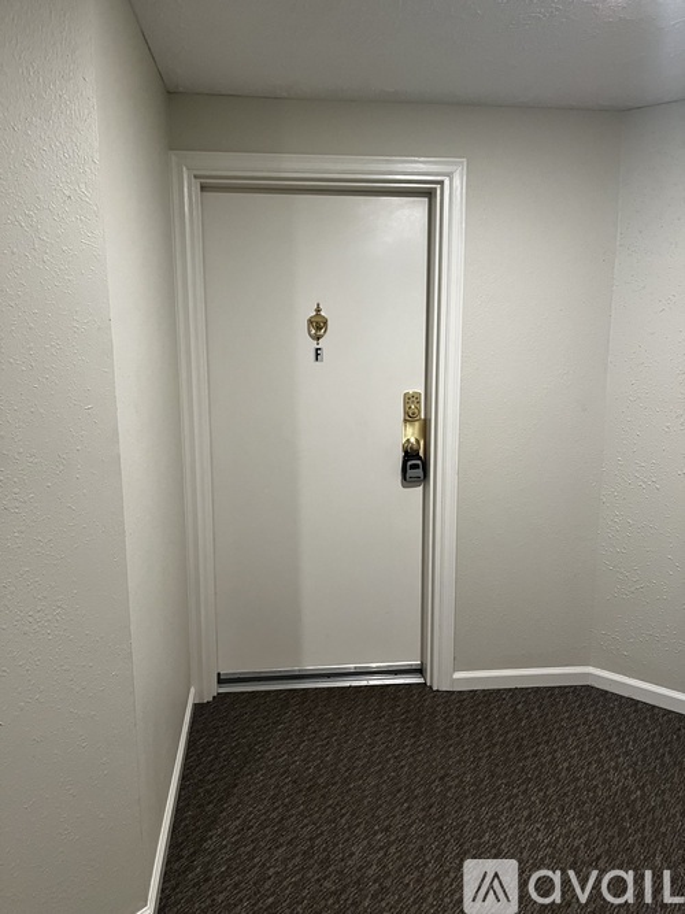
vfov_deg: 67.3
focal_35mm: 26
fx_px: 686
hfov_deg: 53.0
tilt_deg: -11.3
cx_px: 342
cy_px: 457
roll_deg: +0.5
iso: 500
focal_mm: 5.1
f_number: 1.6
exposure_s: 1/60
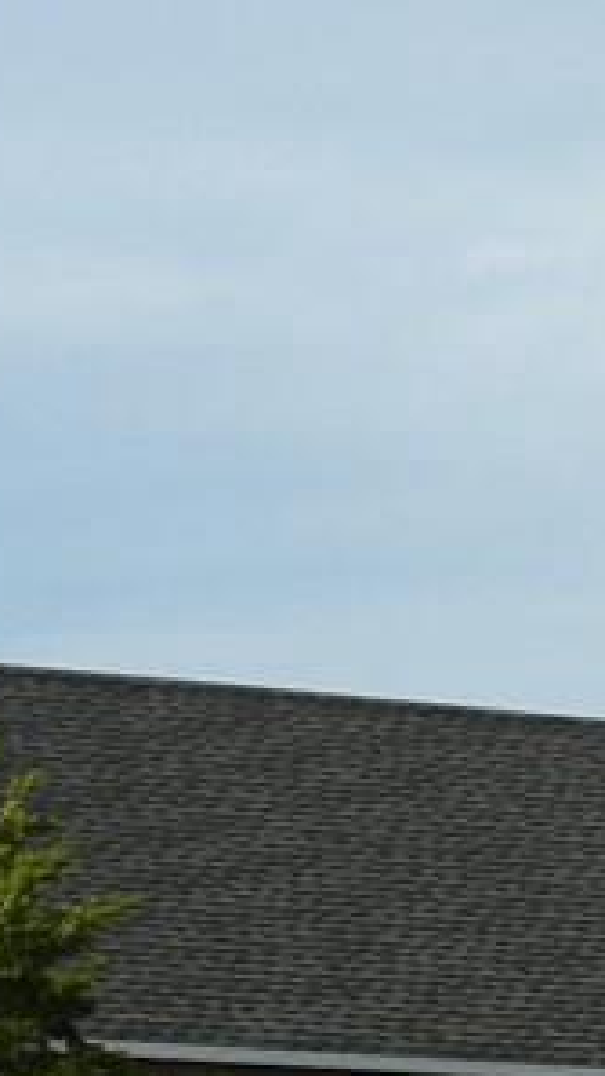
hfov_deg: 5.6
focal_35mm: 214
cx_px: 815
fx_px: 6105
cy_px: 1185
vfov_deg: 10.0
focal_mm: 10.2
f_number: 3.8
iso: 80
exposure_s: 1/500
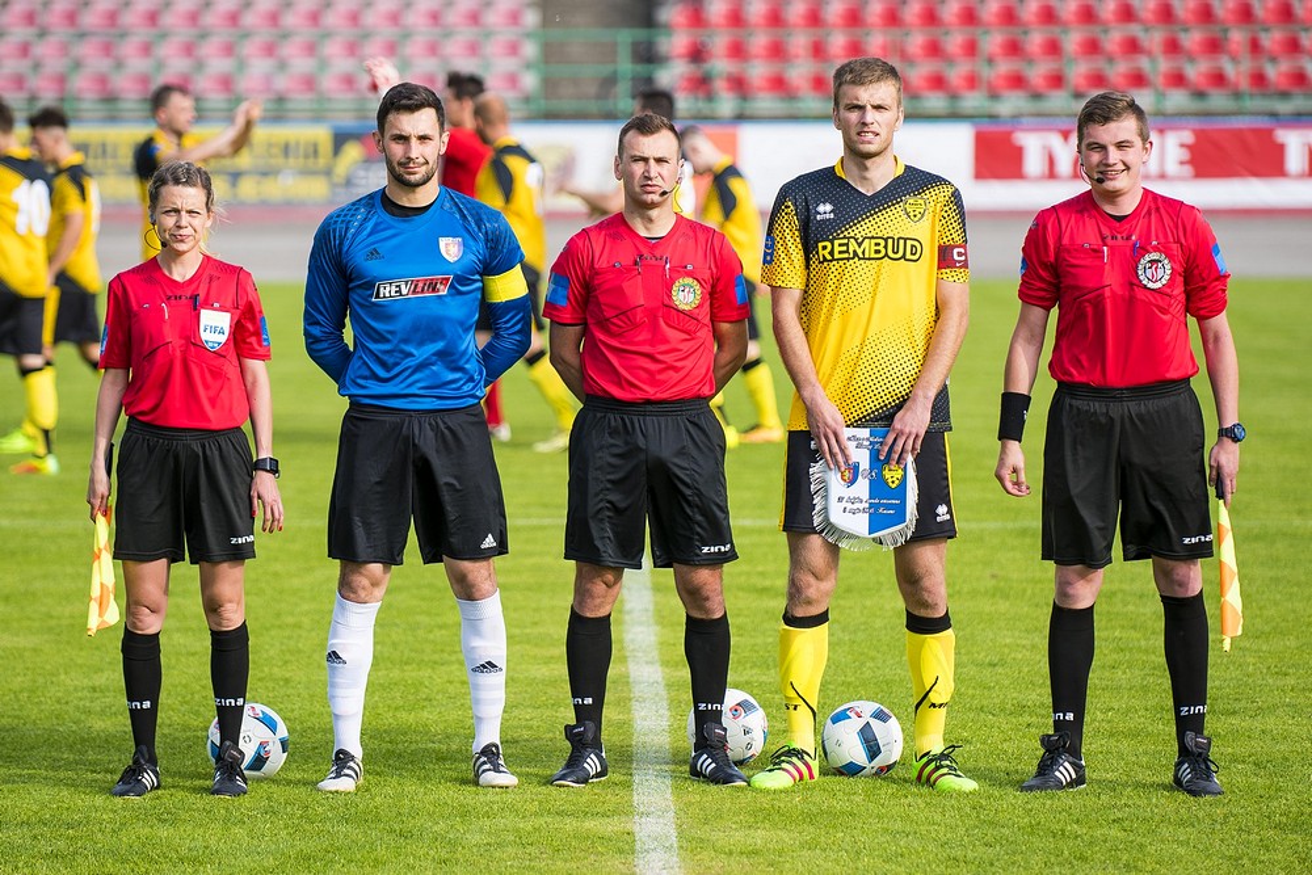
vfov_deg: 8.9
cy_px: 438
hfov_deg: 13.2
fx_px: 5649
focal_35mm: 155
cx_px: 656
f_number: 2.8
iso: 125
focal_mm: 155
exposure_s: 1/1000
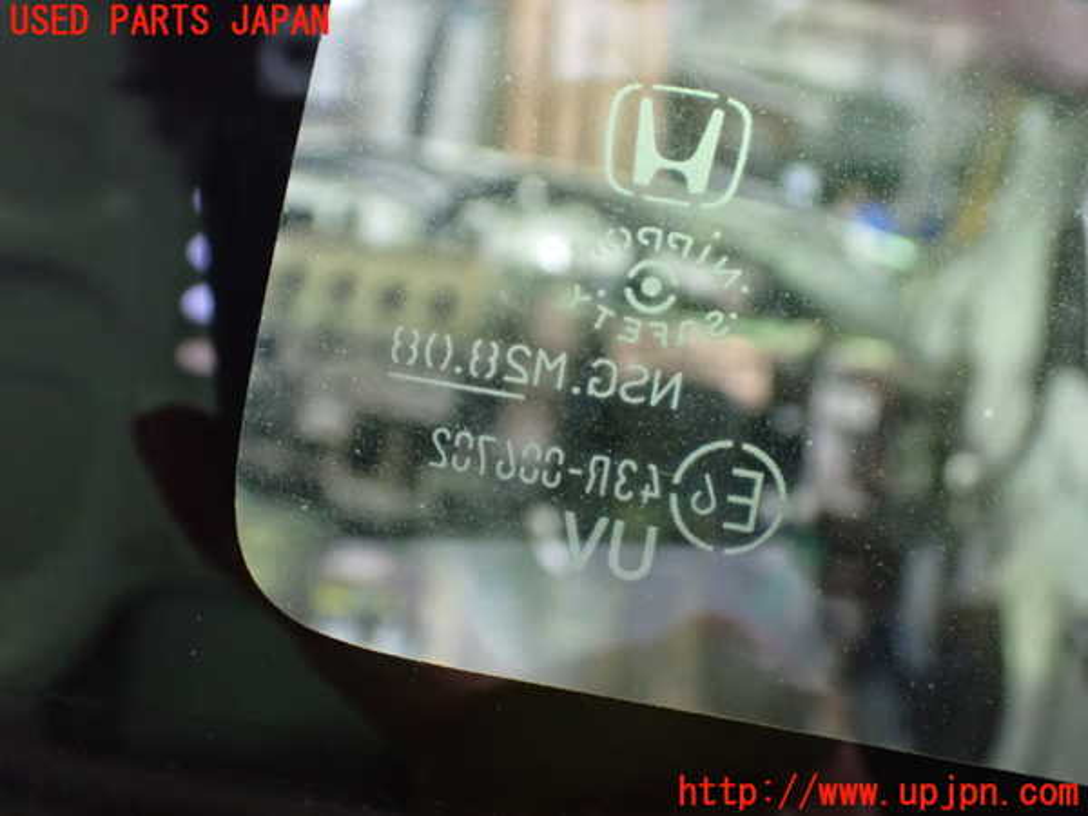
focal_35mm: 38
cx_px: 544
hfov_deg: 49.0
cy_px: 408
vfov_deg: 37.7
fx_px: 1194
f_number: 2.7
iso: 1250
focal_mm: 6.83
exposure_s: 1/40
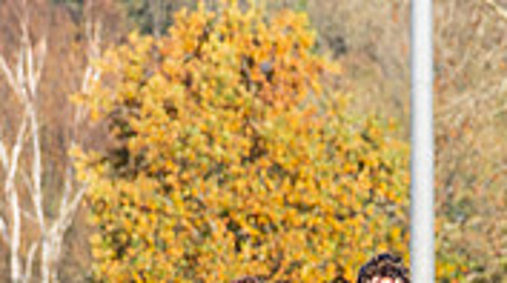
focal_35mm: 608
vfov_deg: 2.0
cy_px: 777
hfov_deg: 3.6
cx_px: 388
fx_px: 8163
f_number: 4
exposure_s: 1/2500
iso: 800
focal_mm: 70
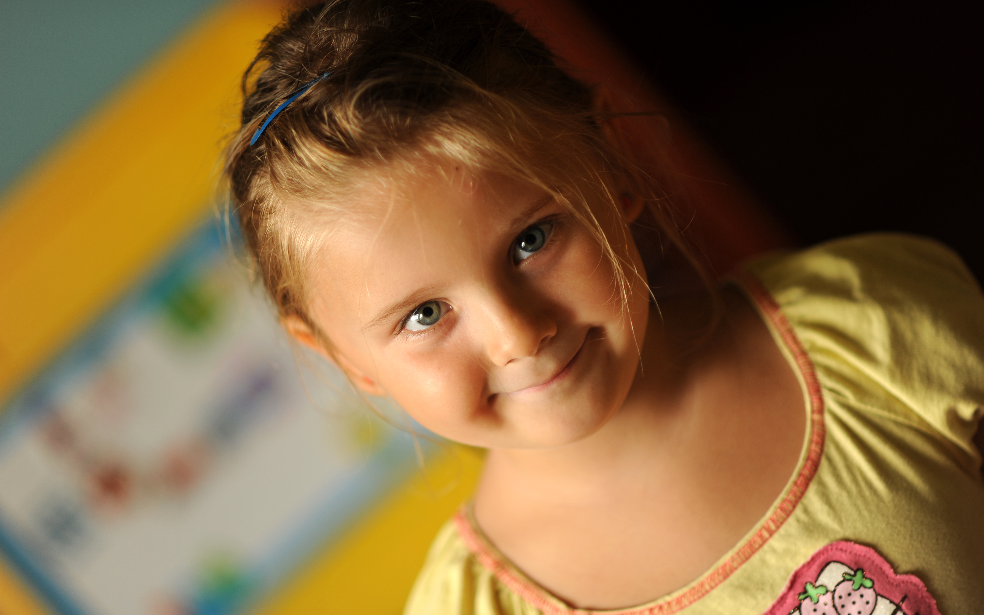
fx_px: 2896
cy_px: 309
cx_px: 493
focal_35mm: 108
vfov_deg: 12.1
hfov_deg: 19.3
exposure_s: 1/200
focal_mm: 105
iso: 200
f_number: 2
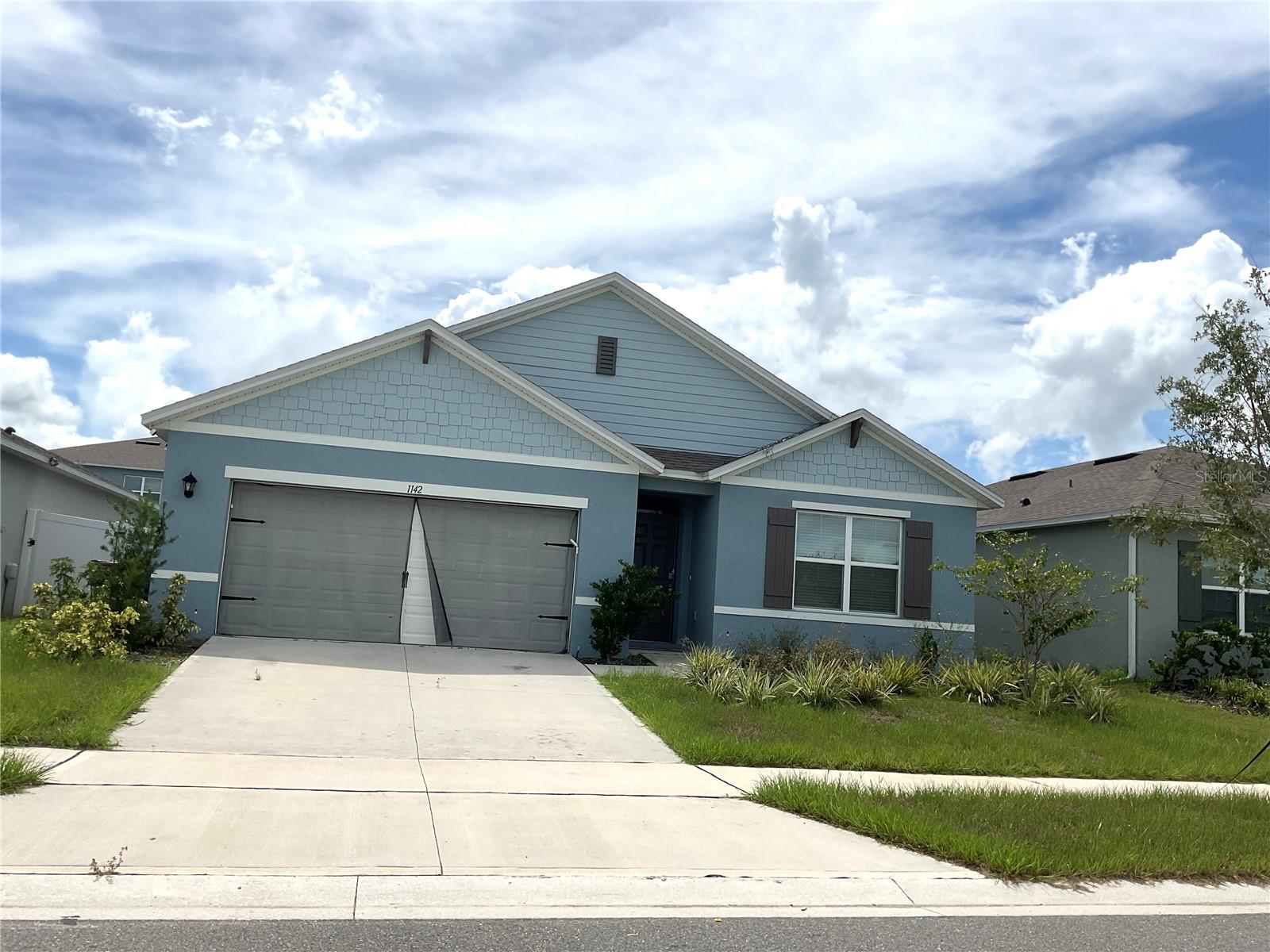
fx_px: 1064
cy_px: 476
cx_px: 635
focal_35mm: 29
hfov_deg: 61.7
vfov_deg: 48.2
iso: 16
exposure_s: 1/4785
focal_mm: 3
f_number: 1.8
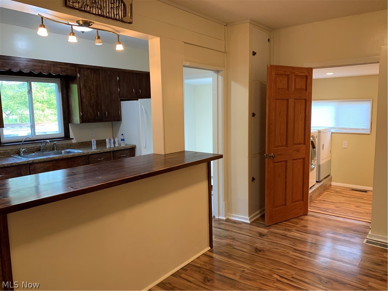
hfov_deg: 67.3
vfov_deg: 53.1
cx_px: 194
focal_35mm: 26
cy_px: 146
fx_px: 291
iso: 160
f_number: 1.8
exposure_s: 1/60
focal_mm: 4.25
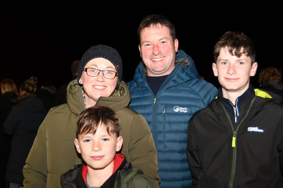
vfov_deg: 27.6
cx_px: 134
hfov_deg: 40.6
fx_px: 383
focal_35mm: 49
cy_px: 109
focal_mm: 23
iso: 800
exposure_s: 1/30
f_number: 3.8
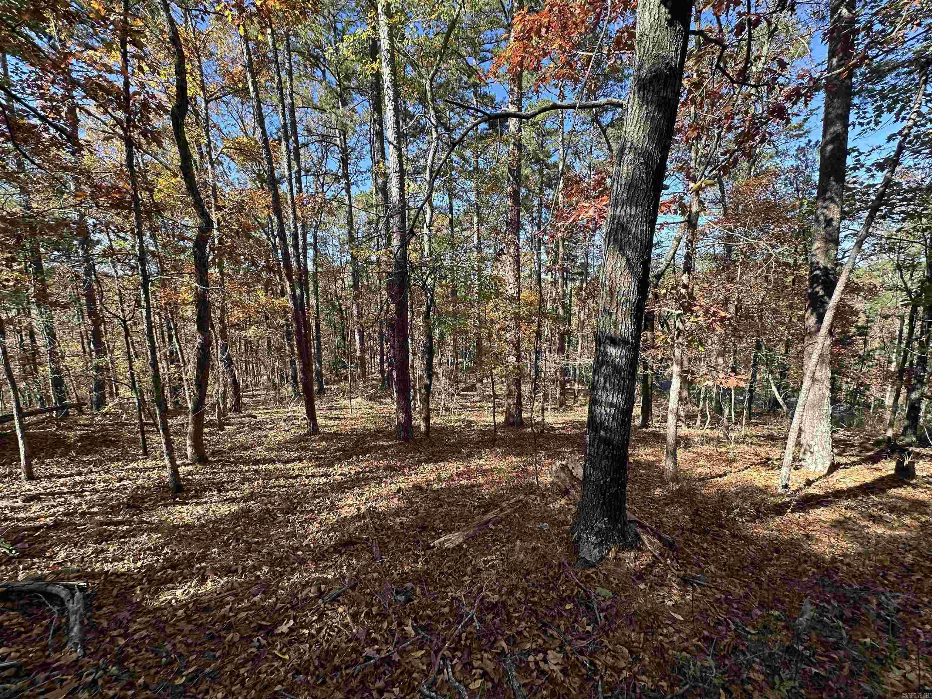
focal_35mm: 14
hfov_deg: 102.1
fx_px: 377
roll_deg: +1.1
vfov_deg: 85.7
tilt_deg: -8.6
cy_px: 350
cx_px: 466
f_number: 2.2
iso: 40
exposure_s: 1/237
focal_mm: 2.22
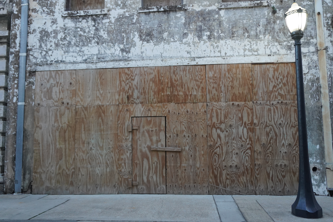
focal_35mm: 32
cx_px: 166
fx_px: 291
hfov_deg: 59.5
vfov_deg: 41.7
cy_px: 111
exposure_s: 1/160
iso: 1000
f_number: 4
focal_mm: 21
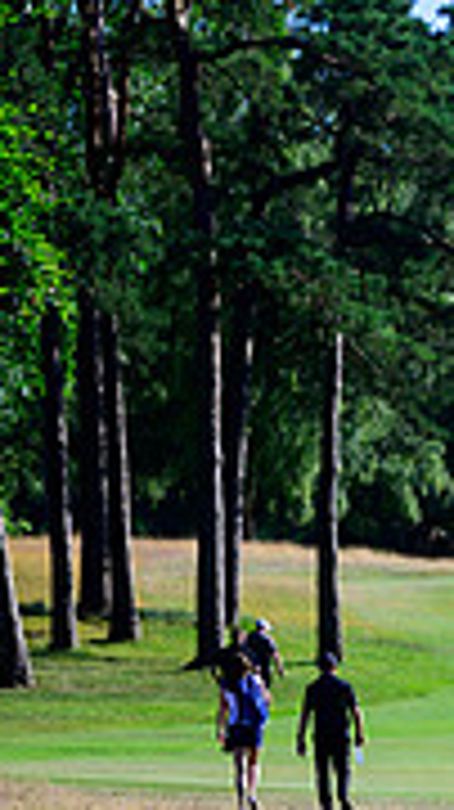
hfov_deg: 2.4
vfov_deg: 4.3
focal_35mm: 506
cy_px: 187
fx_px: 10849
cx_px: 1173
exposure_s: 1/6400
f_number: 2.8
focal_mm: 150
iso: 400
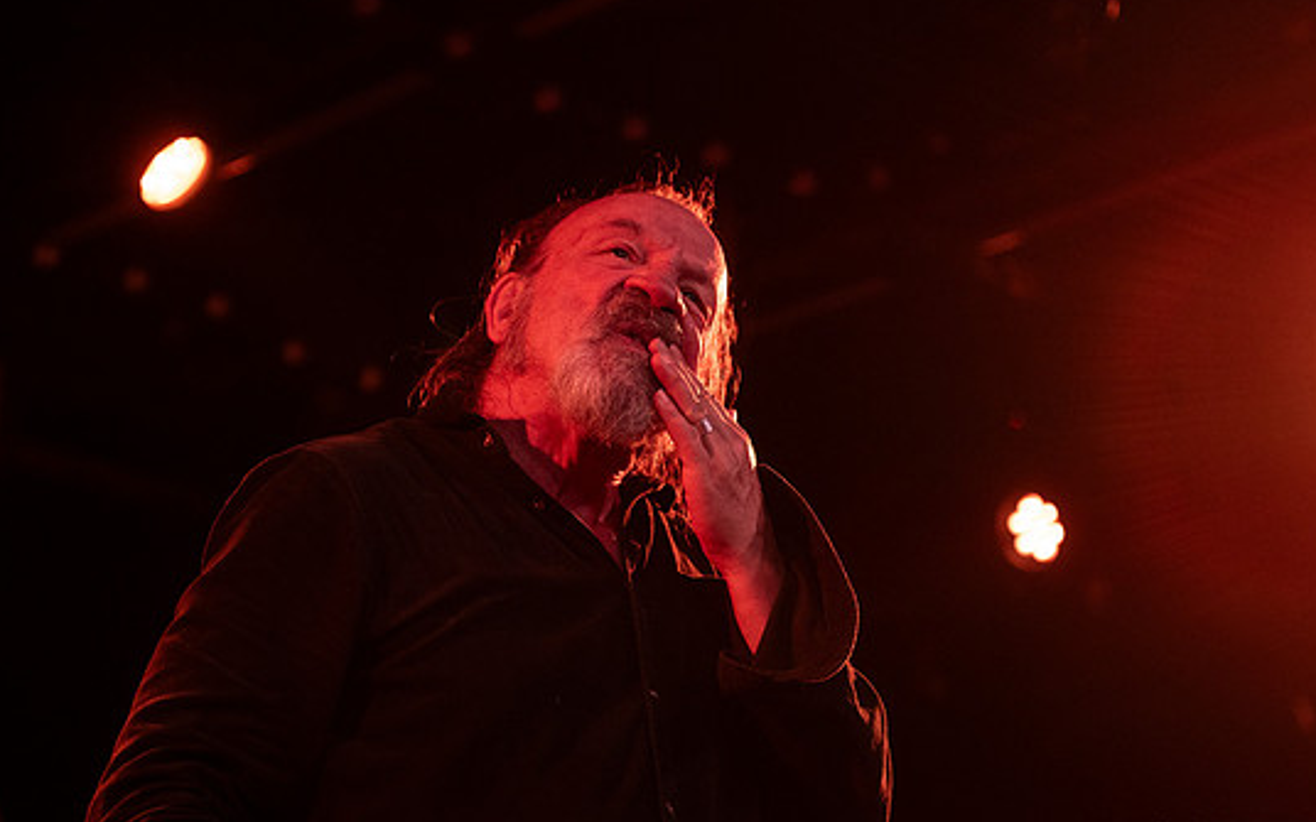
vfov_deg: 15.4
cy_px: 390
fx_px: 3049
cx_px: 694
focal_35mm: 85
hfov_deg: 24.4
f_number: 3.2
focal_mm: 70
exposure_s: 1/125
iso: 2500
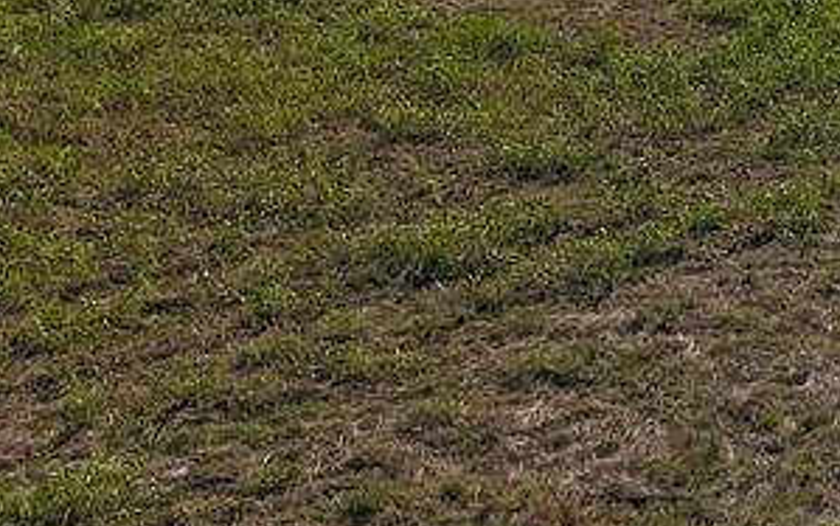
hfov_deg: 21.0
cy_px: -475
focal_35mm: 87
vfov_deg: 13.3
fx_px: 1992
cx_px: 1180
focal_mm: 4.55
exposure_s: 1/2500
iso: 180
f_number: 2.8
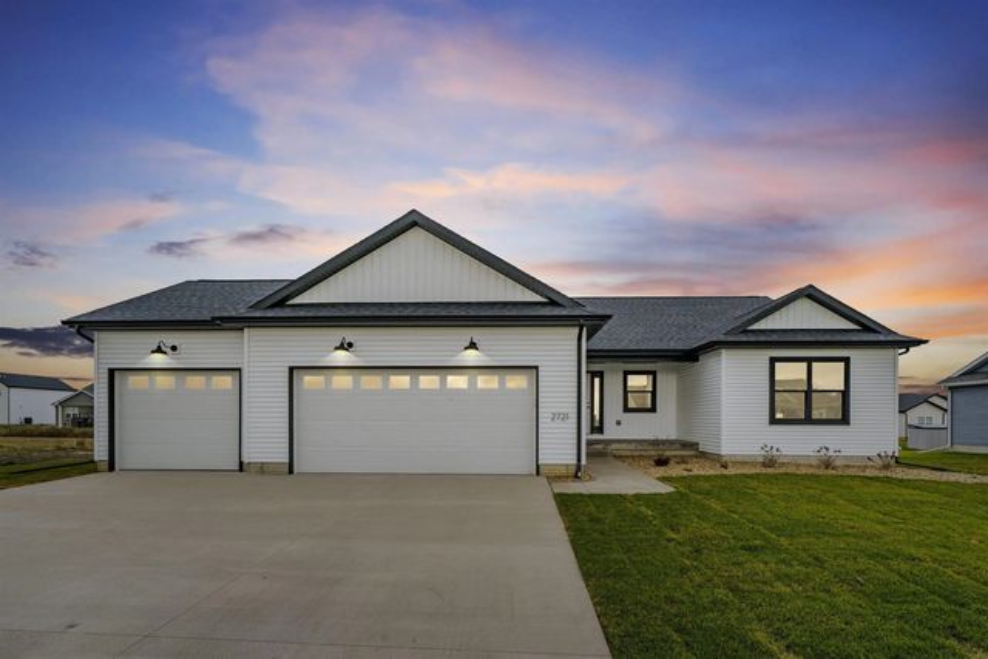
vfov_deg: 73.8
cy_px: 330
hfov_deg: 96.7
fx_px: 439
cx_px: 494
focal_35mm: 16
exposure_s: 1/640
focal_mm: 16
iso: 400
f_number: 9
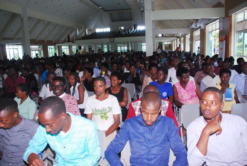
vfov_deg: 43.7
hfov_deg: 61.9
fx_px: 206
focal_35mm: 30
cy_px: 83
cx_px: 124
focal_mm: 20
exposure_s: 1/80
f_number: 7.1
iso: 800
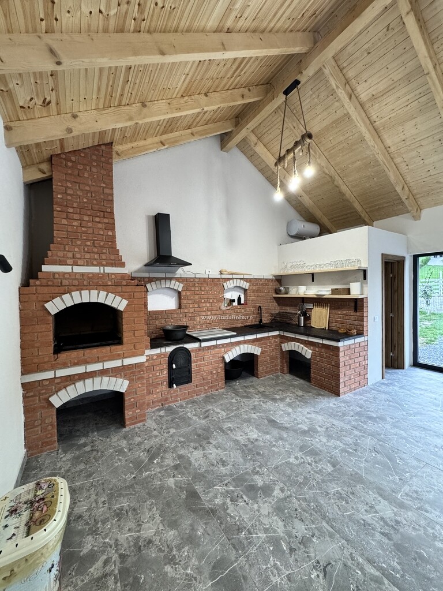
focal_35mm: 14
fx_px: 239
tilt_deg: -0.4
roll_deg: +0.9
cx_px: 222
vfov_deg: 102.1
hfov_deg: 85.7
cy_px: 296
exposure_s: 1/100
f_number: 2.2
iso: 320
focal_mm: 2.22
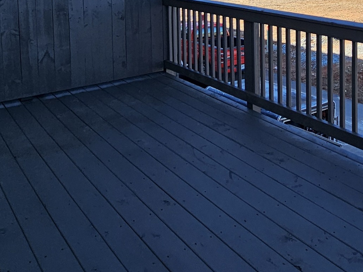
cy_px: -9
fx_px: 409
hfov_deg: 45.0
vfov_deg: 33.3
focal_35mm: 39
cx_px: 300
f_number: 2.2
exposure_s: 1/675
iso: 50
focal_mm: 2.2
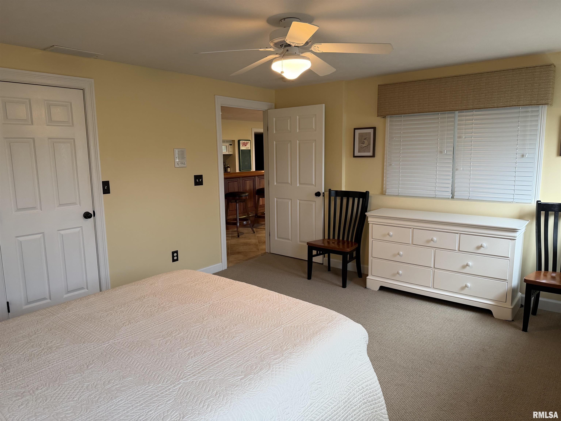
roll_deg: +1.7
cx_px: 280
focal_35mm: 24
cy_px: 210
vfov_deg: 56.8
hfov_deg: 71.6
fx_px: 389
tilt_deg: -7.7
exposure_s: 1/120
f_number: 1.78
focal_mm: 6.76
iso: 200
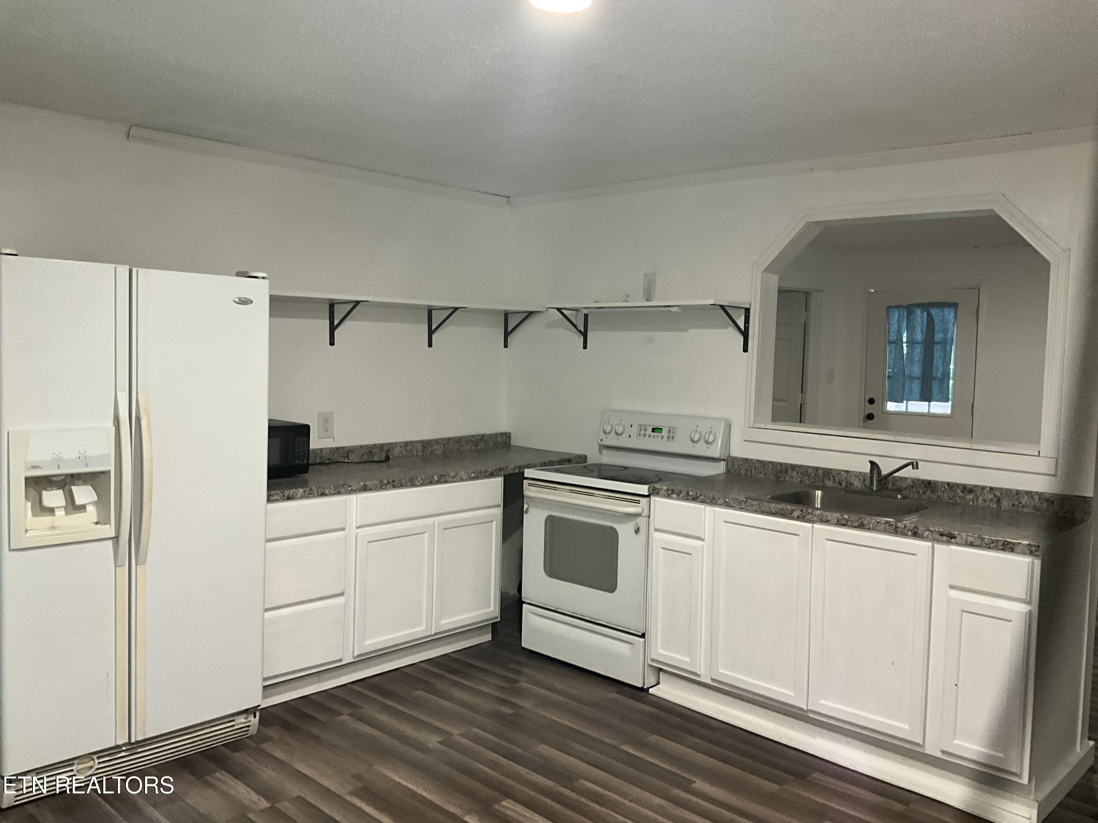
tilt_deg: -4.7
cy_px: 412
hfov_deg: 61.7
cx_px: 549
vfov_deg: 48.2
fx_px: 920
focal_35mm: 29
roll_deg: -0.9
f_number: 1.8
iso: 160
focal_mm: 3
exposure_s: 1/60
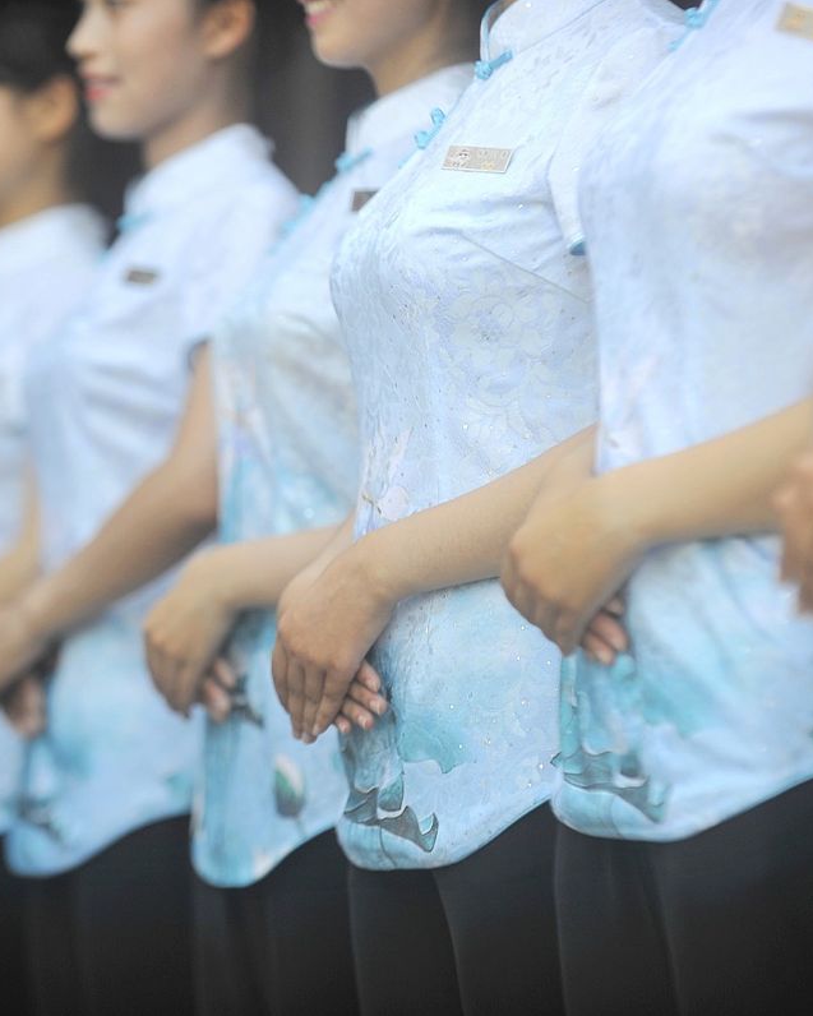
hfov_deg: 7.8
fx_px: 5954
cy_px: 507
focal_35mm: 198
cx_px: 347
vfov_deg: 9.8
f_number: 2.8
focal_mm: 140
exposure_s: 1/640
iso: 250
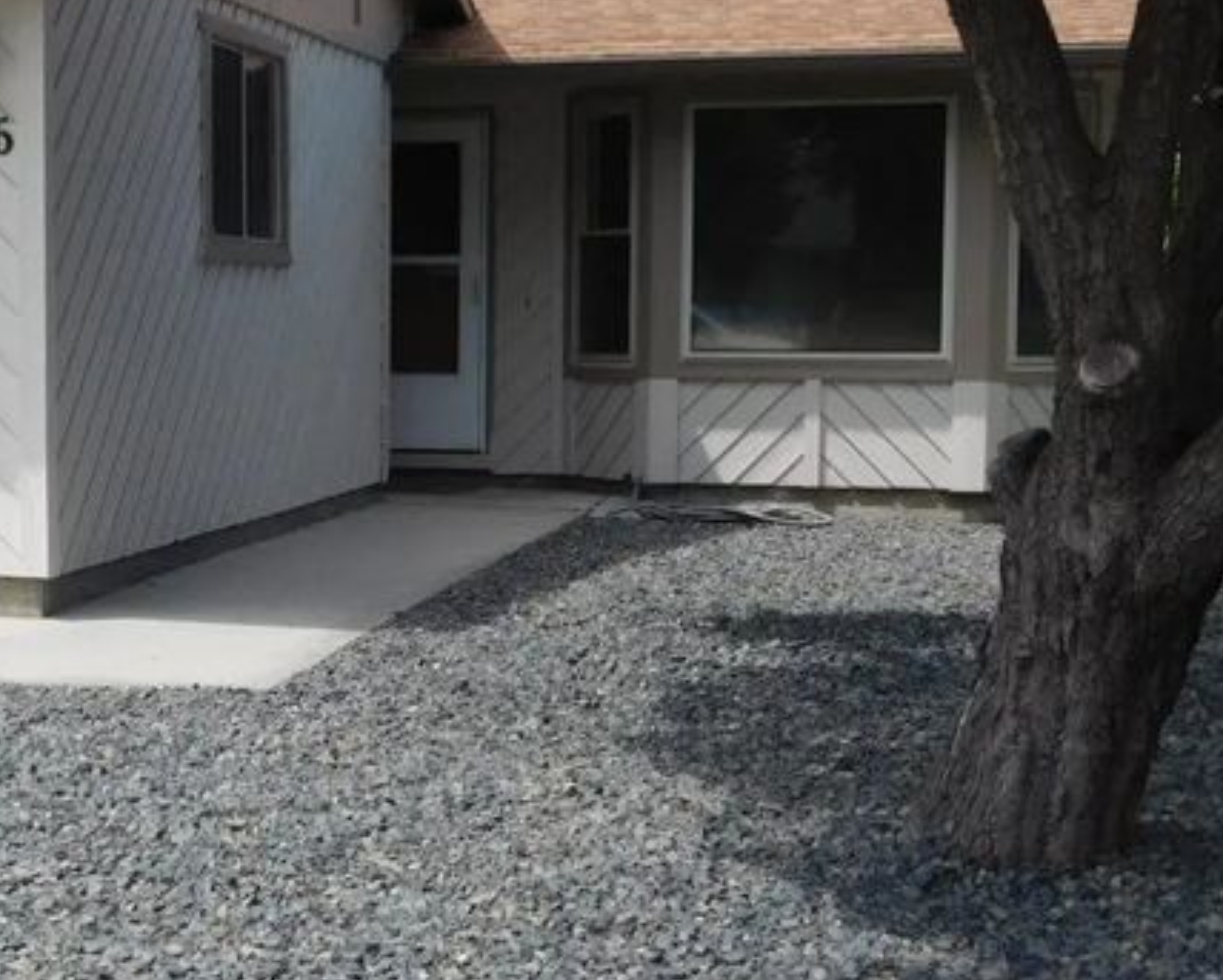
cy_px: 523
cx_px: 220
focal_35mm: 70
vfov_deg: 21.9
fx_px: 2535
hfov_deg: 26.5
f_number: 3.2
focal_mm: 5.3
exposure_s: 1/1250
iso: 125
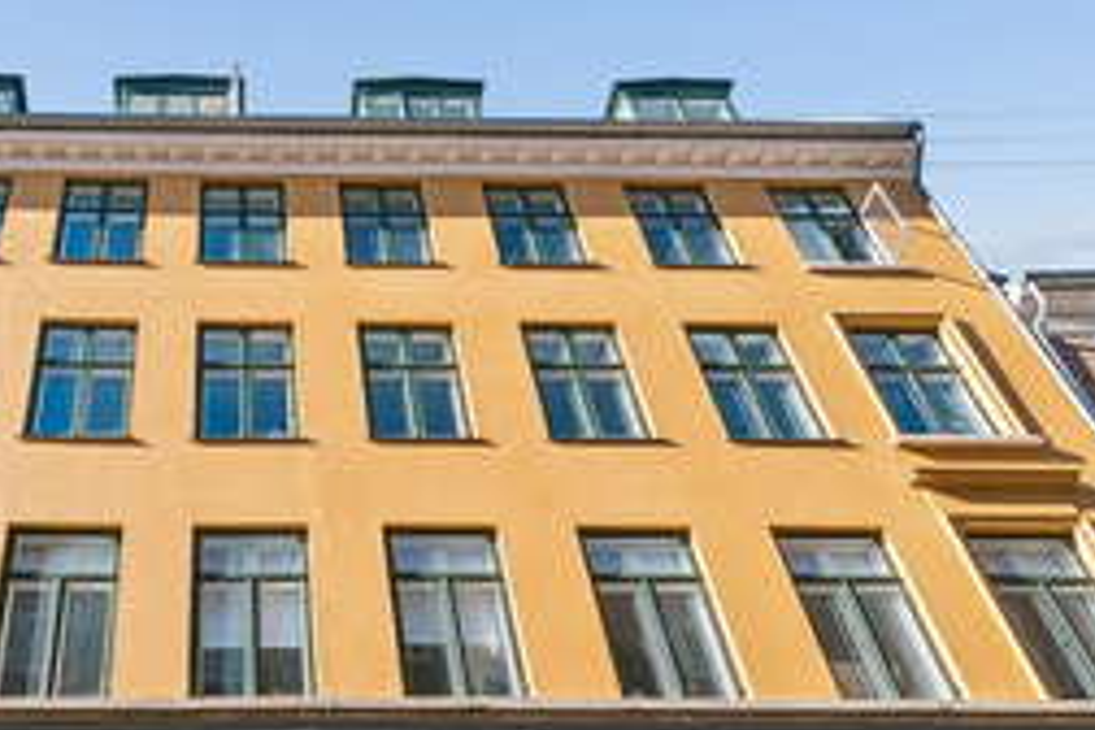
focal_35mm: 30
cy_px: 526
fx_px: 912
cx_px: 213
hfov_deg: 57.2
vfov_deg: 42.6
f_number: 10
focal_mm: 12
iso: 200
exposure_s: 1/320
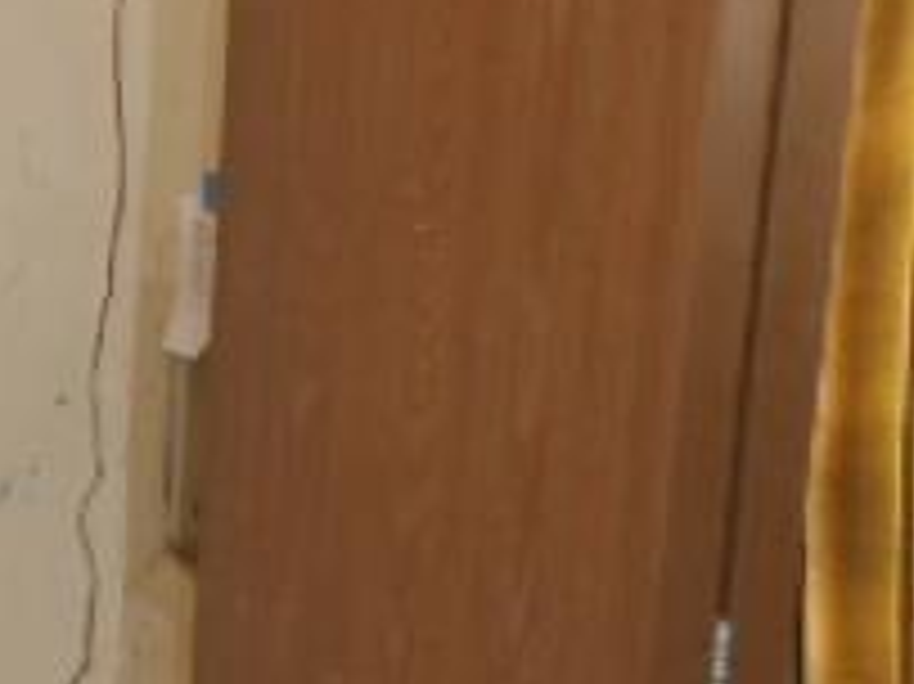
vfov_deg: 17.9
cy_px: 477
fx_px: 2164
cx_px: -522
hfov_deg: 20.0
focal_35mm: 82
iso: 200
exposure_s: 1/25
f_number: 3.5
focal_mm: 4.6
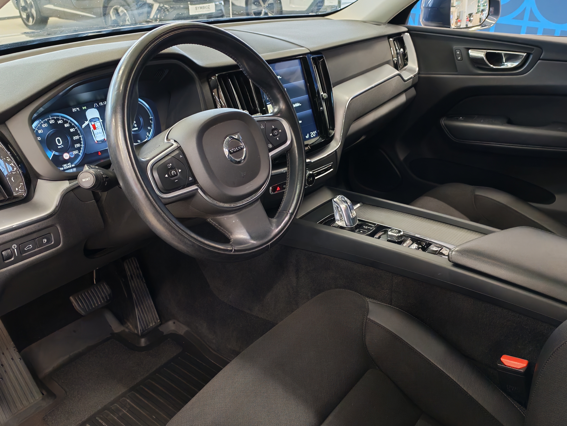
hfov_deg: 56.8
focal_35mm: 32
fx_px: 524
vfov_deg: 44.2
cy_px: 213
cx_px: 284
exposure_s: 1/50
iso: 800
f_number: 1.9
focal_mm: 6.12
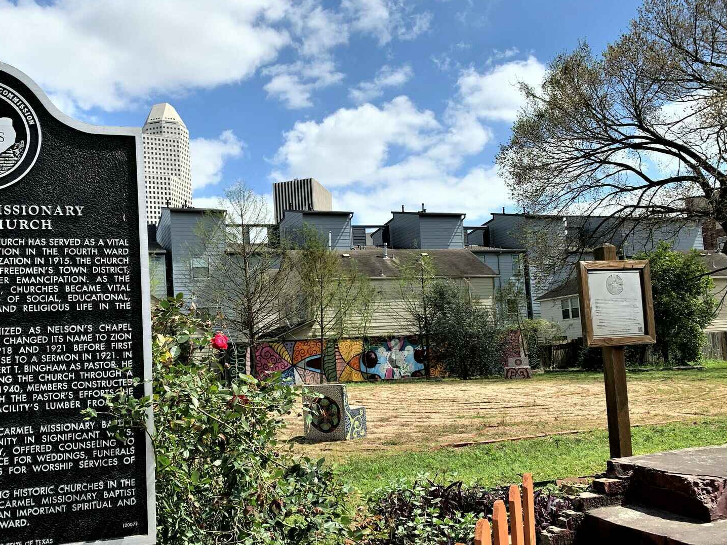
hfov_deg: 56.5
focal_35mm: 32
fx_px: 672
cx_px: 304
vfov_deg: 44.0
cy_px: 314
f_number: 1.8
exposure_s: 1/2681
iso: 25
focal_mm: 4.25
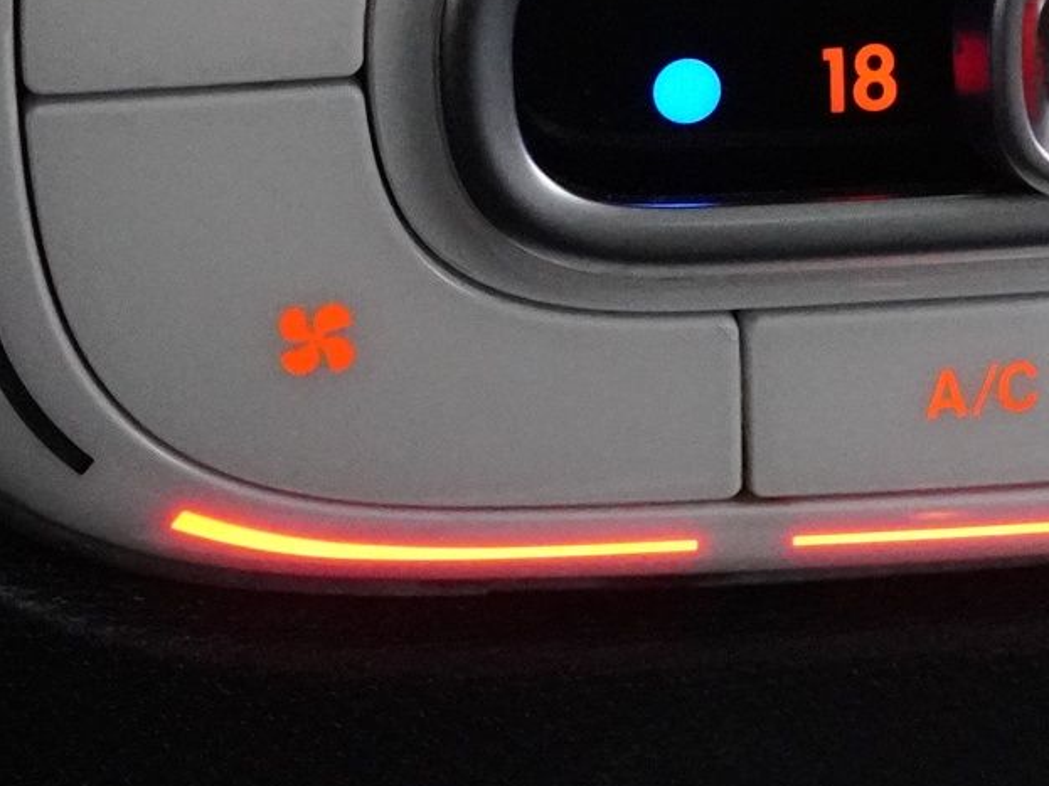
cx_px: 1349
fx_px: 4908
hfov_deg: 11.9
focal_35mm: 162
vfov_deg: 9.1
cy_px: 6
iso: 6400
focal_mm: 28
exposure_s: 1/40
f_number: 3.5
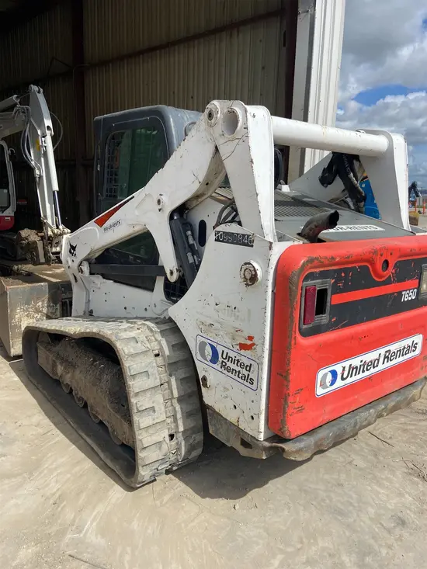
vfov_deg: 67.3
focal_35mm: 26
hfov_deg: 53.1
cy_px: 284
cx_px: 214
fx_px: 428
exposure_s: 1/4274
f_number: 1.8
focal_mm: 4.25
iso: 32
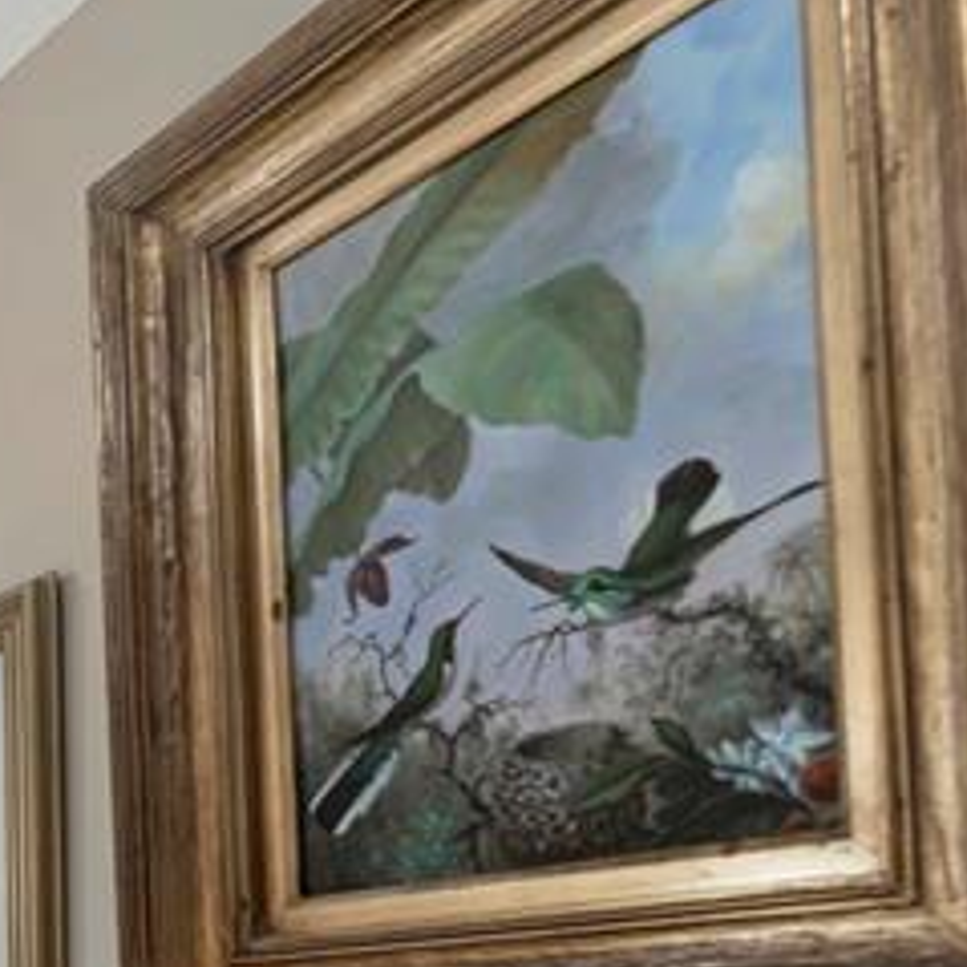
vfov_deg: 30.2
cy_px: 1044
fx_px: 1612
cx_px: -1032
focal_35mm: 51
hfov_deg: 18.5
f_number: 6.3
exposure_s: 1/6
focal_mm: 14
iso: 200
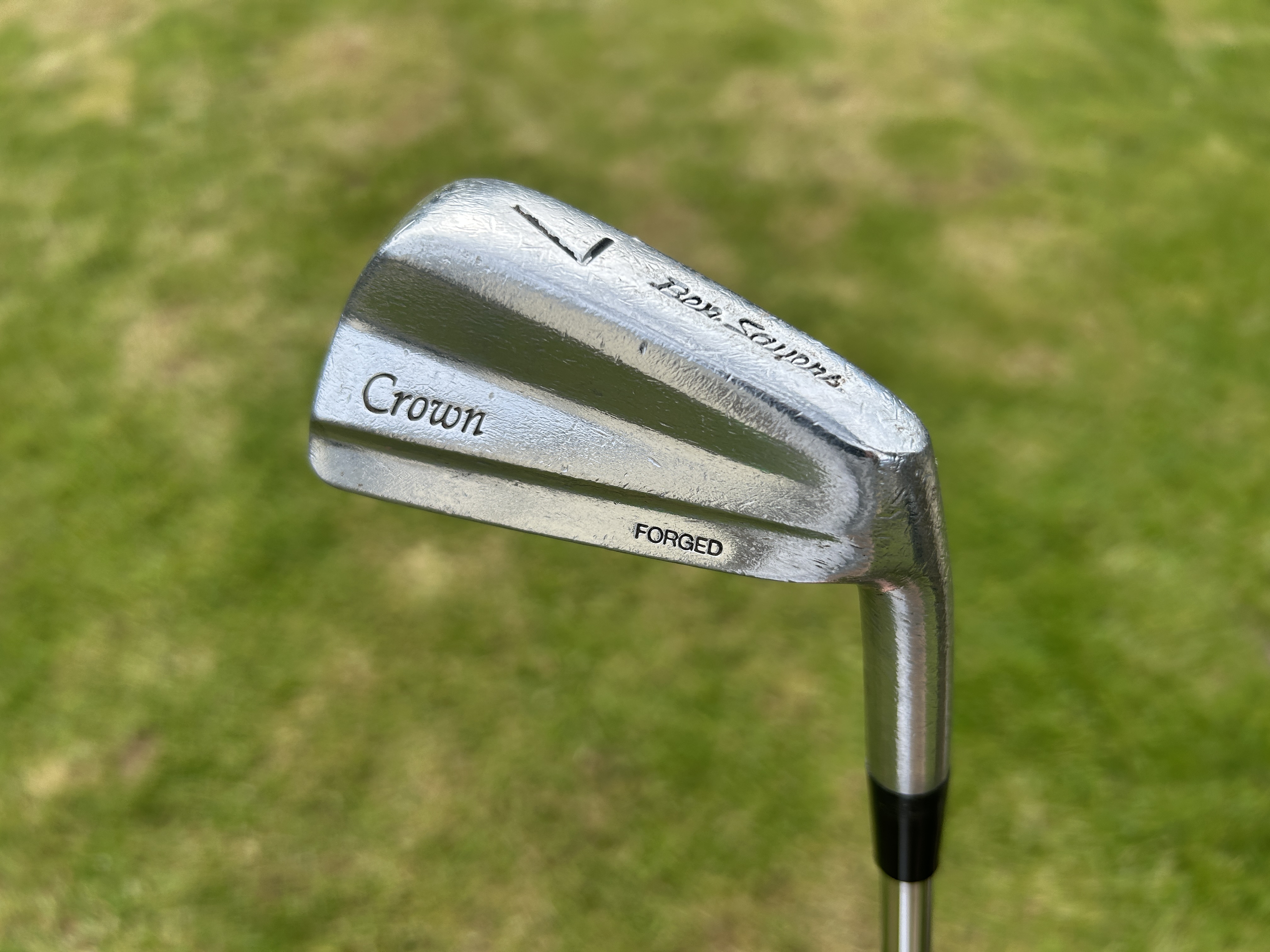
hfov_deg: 67.3
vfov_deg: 53.1
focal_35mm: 26
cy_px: 476
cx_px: 635
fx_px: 954
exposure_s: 1/1326
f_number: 1.5
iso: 50
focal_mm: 5.7
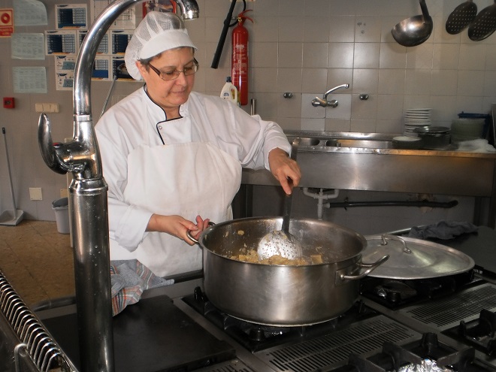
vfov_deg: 34.3
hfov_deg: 44.8
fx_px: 602
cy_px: 186
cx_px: 248
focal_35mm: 42
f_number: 3.5
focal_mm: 7.4
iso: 125
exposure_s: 1/30
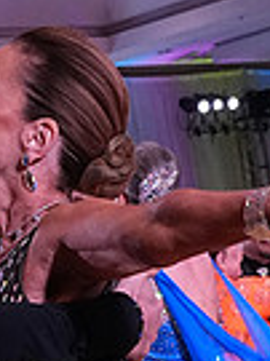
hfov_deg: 7.2
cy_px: 556
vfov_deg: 9.5
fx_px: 2104
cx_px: -138
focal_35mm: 202
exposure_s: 1/320
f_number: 7.1
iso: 3200
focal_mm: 33
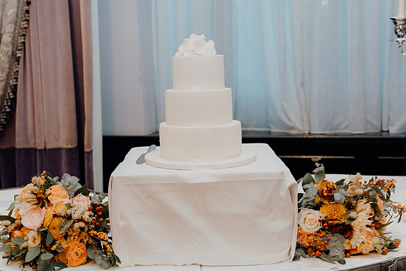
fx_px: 508
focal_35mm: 45
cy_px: 144
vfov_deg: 29.9
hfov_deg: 43.6
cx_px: 197
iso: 2500
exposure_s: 1/160
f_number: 3.5
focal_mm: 42
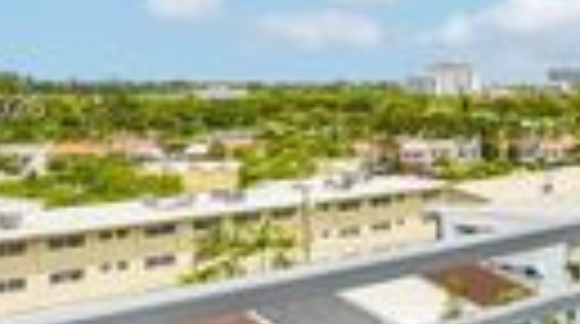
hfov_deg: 30.0
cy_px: 110
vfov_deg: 20.9
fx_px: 875
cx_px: 733
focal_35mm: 57
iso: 200
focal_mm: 14
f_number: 9
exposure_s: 1/800
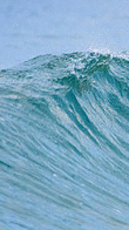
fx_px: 11556
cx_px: 354
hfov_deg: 0.6
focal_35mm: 1897
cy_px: 96
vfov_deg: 1.1
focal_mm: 500
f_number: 5.6
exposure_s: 1/2000
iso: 2500
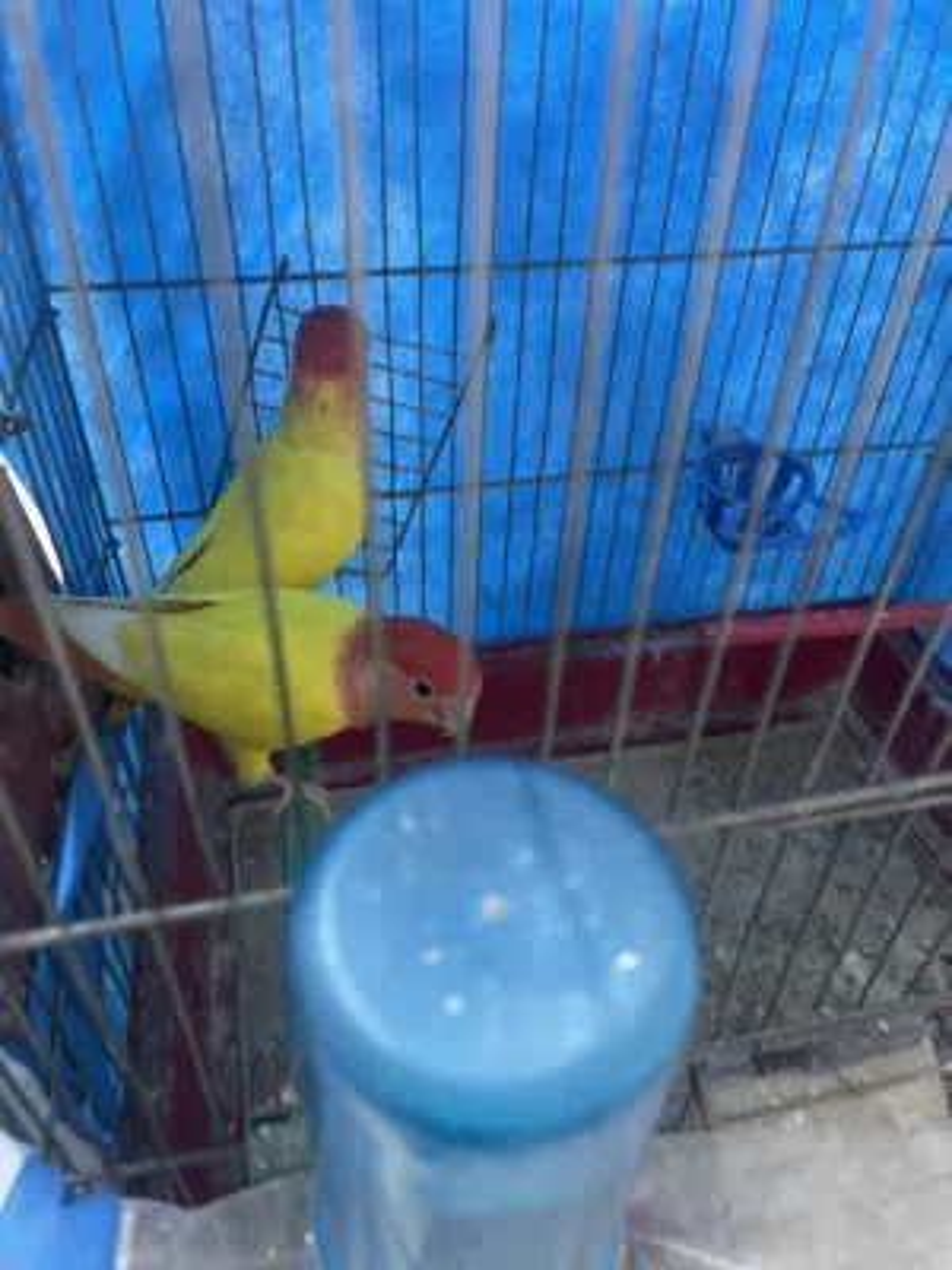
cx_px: 476
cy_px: 635
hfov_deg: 54.9
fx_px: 917
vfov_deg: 69.4
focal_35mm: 25
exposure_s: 1/33
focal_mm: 5.1
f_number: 1.6
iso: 500
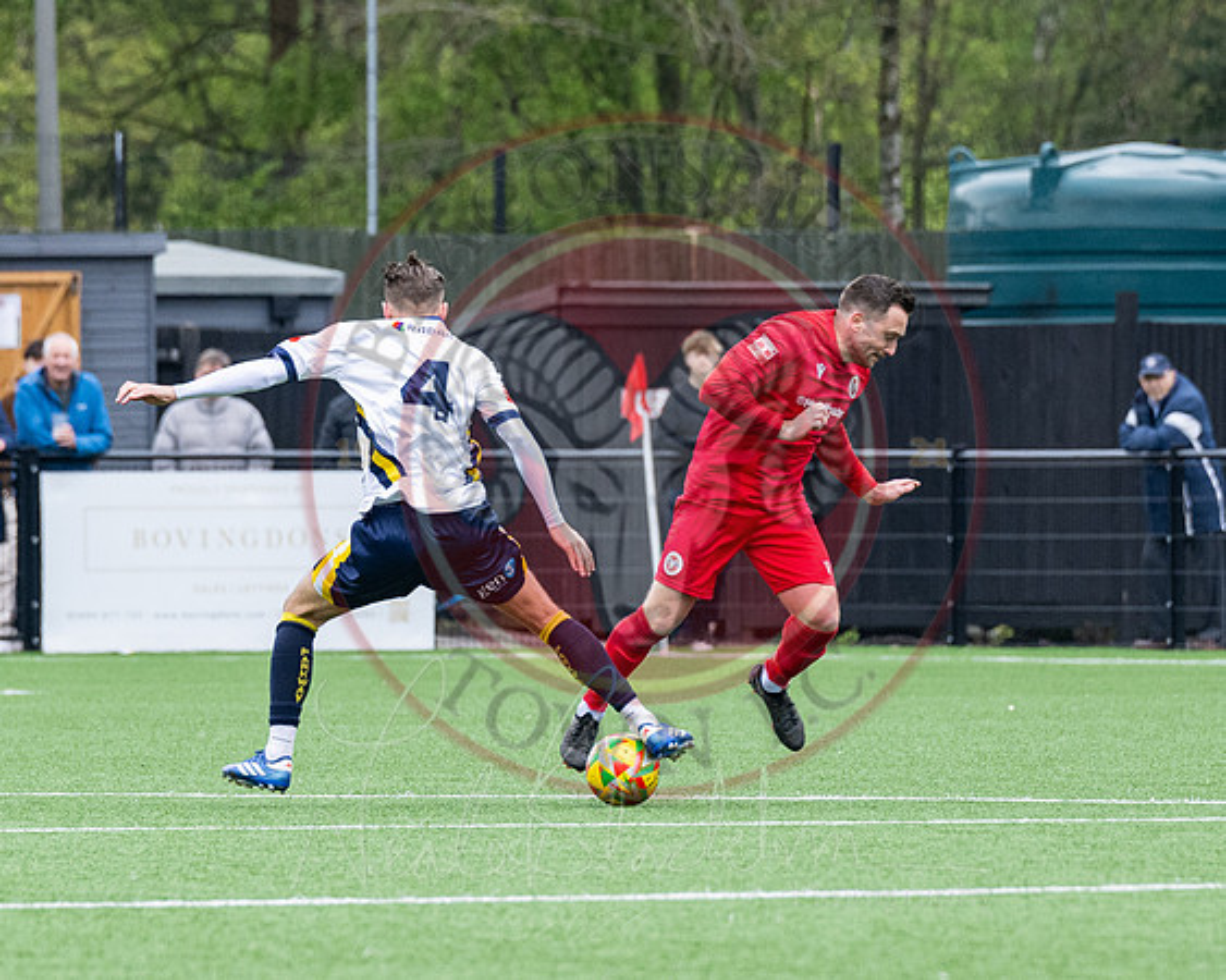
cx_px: 603
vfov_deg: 2.7
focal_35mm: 573
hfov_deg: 3.4
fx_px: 20770
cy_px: 507
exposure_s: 1/1600
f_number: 4
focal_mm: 200
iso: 500
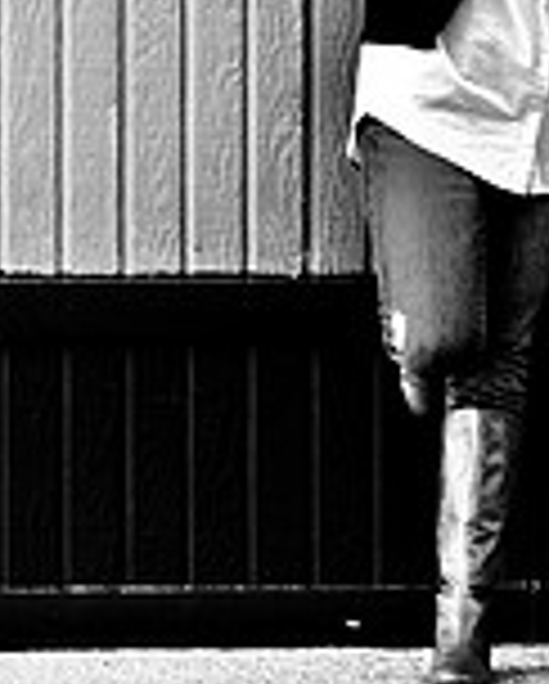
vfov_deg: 3.4
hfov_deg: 2.8
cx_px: 284
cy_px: -47
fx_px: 11408
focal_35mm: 563
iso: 400
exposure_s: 1/160
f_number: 4
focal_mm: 105
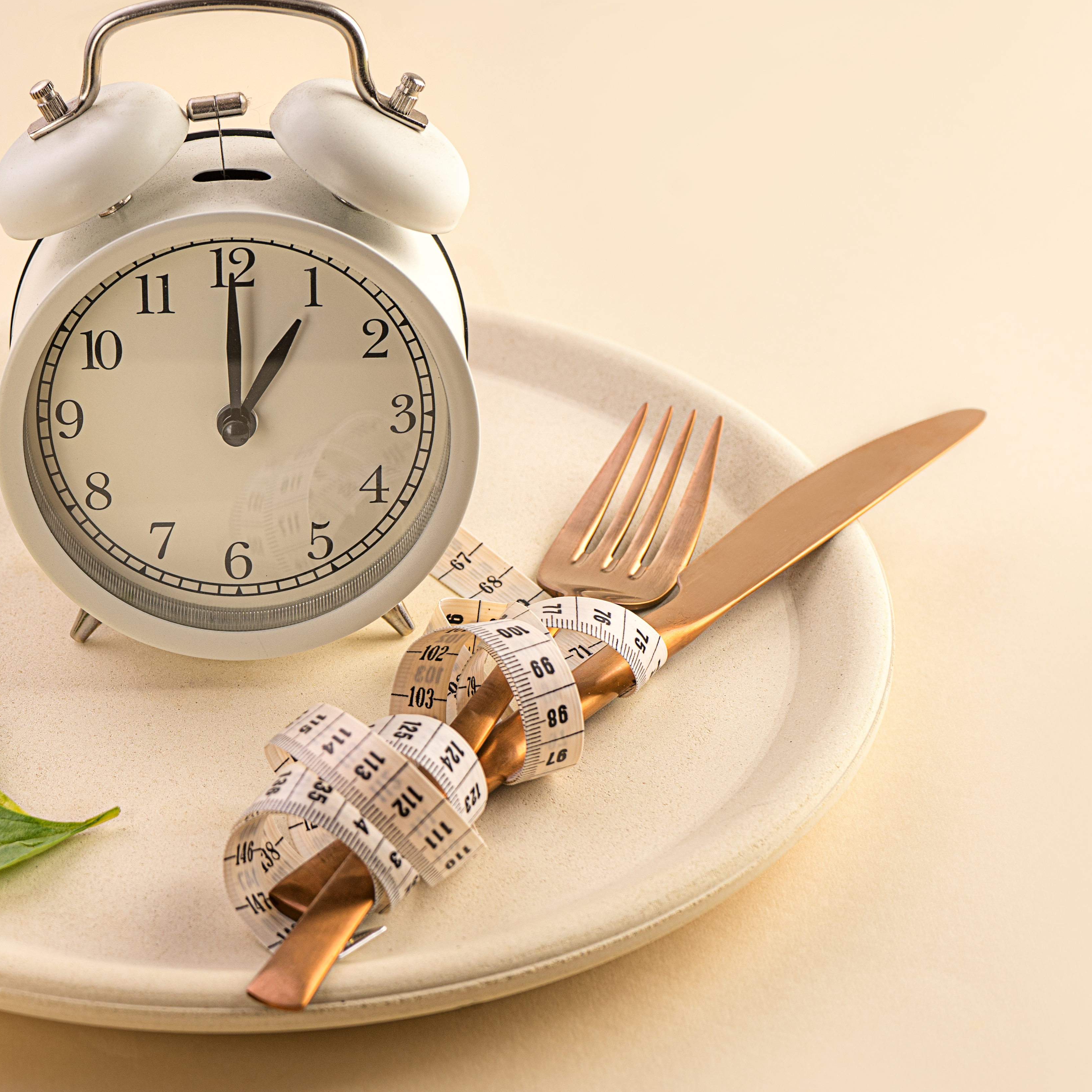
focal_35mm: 108
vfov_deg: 16.1
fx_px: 3855
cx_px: 142
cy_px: 555
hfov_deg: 16.0
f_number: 8
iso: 80
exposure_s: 1/125
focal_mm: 70
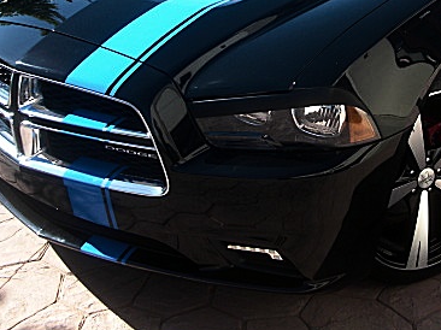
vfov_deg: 22.9
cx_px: 305
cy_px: 57
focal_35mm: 63
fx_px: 802
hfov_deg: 30.4
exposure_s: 1/250
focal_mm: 6.3
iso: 50
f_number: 2.8
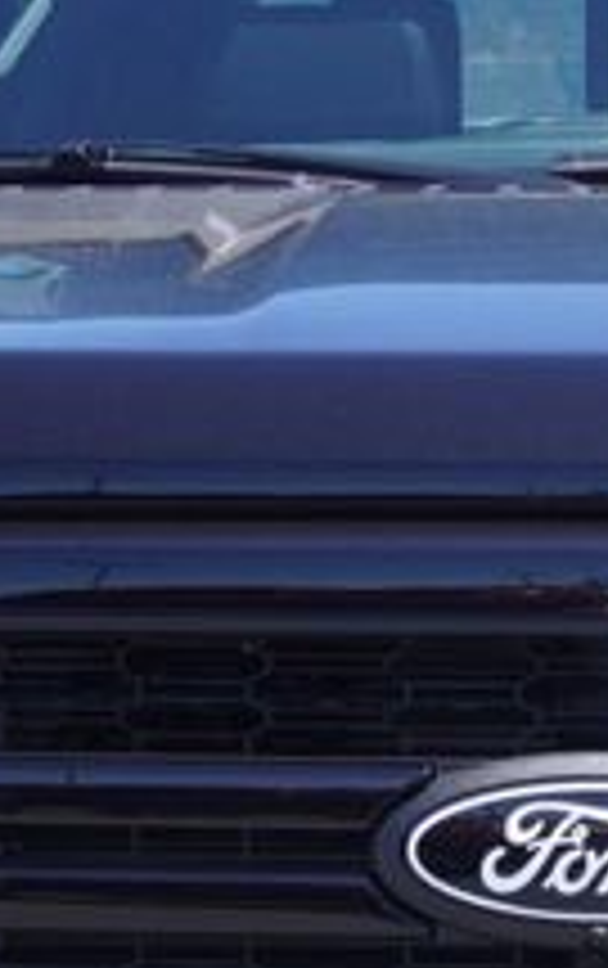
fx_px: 4994
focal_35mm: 189
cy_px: 1027
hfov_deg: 6.9
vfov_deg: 10.9
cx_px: 599
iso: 100
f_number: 6.3
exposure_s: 1/160
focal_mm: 26
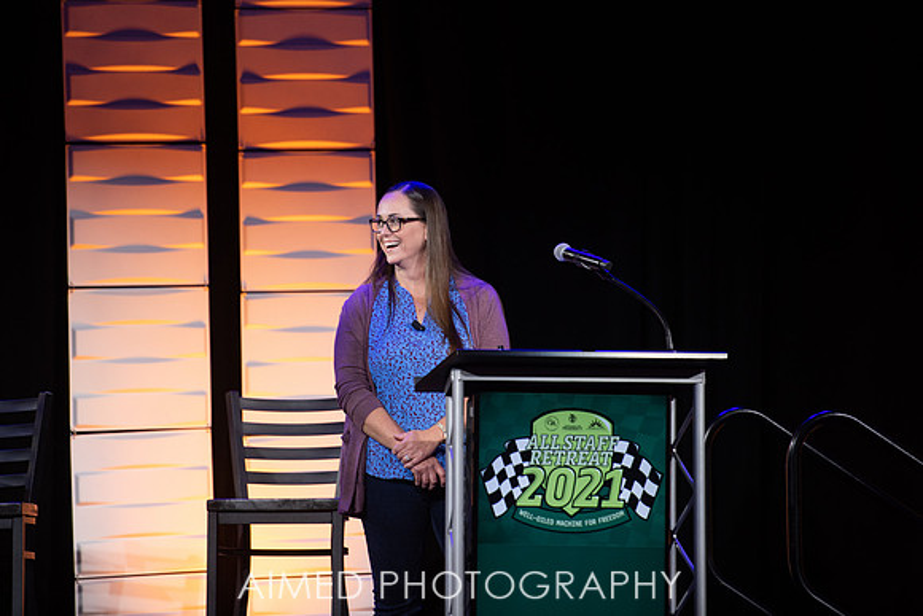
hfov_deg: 8.8
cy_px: 259
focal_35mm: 235
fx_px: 6024
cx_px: 462
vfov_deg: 5.9
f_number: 3.2
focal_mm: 200
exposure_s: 1/250
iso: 400
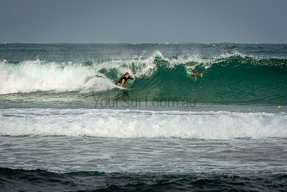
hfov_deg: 6.5
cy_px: 96
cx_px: 144
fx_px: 2516
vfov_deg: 4.4
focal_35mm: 316
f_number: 5.6
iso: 200
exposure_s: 1/1000
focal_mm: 200
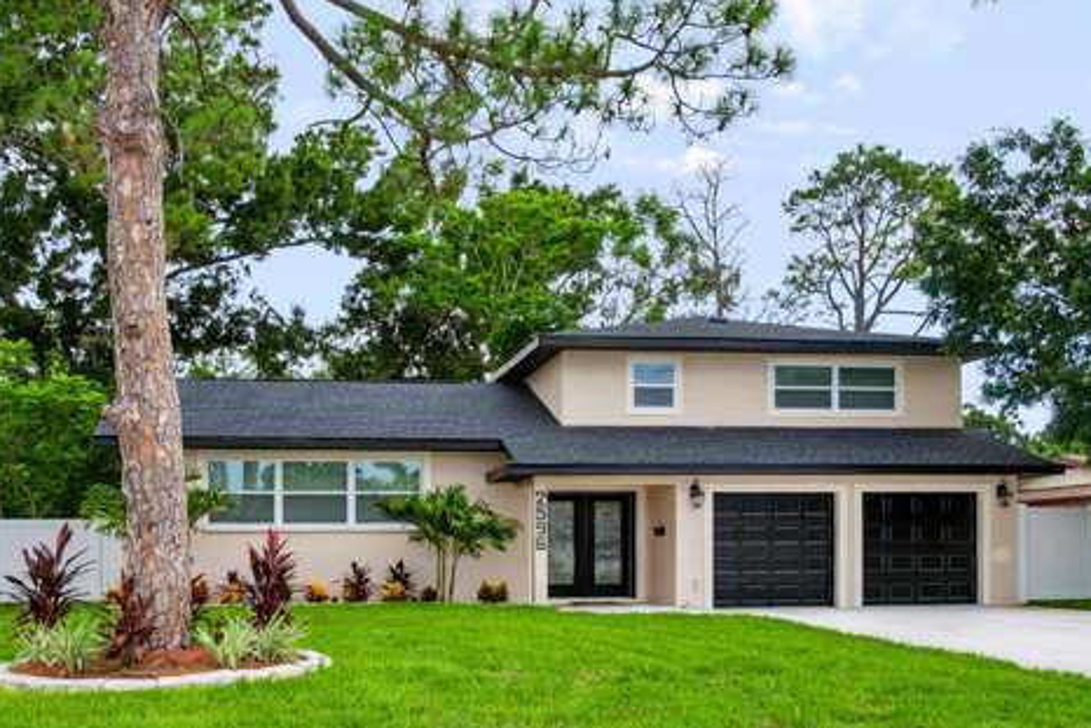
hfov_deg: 50.1
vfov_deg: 34.6
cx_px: 555
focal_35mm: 39
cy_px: 366
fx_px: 1167
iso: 200
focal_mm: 25
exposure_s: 1/200
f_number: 4
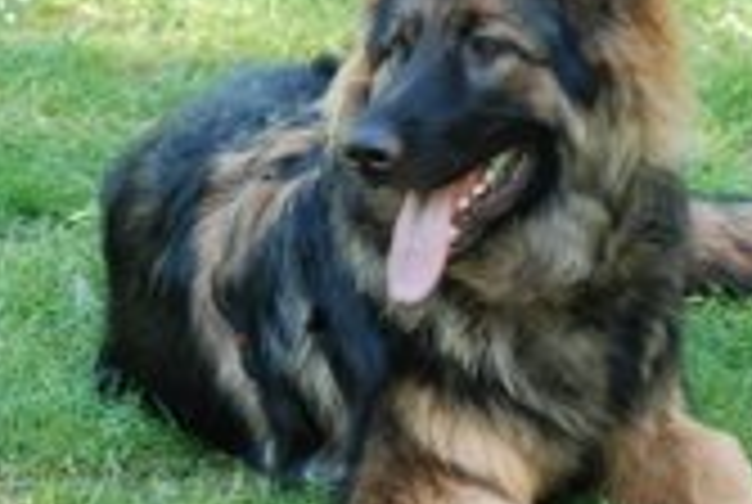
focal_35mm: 301
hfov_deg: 6.8
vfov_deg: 4.6
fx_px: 6299
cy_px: 266
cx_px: 450
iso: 400
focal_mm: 70
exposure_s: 1/90
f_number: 4.5
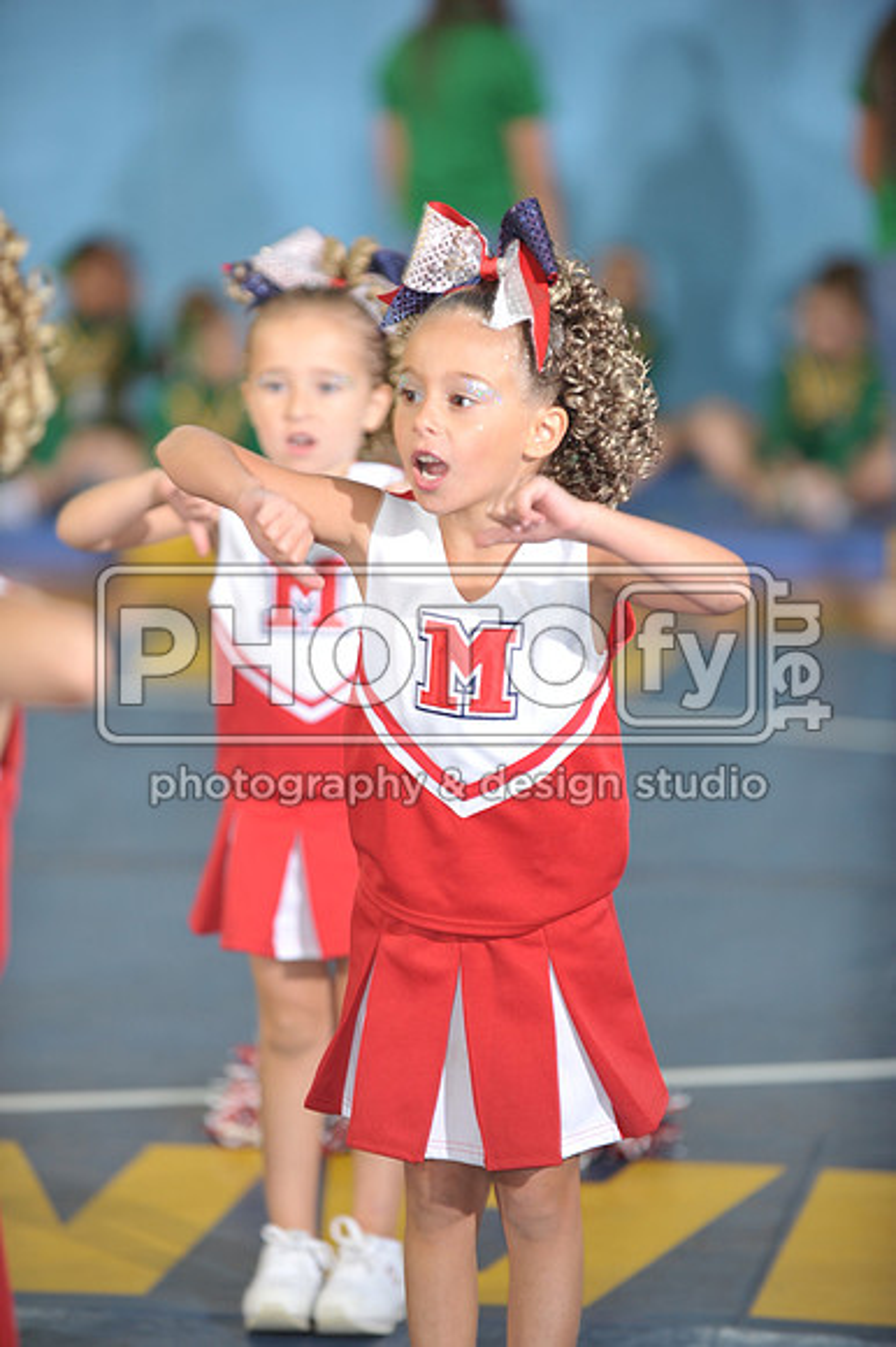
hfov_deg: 7.6
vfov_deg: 11.4
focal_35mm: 180
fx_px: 6728
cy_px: 674
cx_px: 448
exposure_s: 1/100
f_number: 2.8
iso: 500
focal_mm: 180
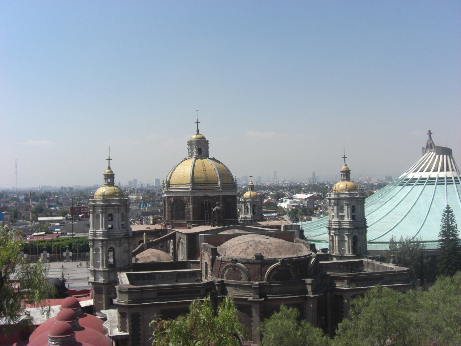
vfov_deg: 37.7
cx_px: 230
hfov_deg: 49.0
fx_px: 506
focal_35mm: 38
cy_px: 173
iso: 80
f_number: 8
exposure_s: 1/200
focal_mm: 7.9
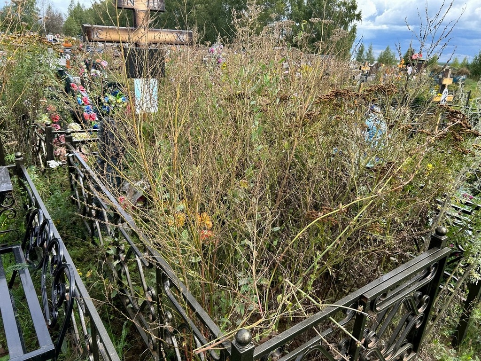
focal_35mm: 26
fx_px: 361
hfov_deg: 67.3
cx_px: 240
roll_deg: -1.2
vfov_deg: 53.1
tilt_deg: -12.1
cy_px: 180
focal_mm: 5.7
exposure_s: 1/1100
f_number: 1.5
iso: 50
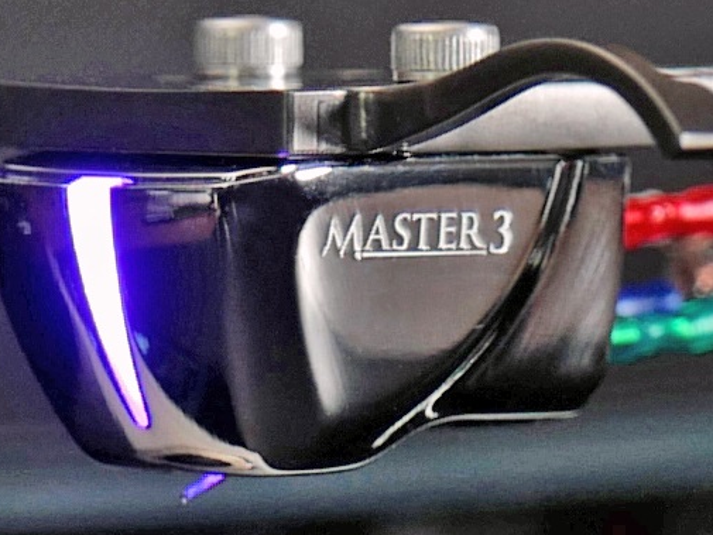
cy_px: 265
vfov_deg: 14.4
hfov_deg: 19.1
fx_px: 2122
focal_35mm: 103
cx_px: 366
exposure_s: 1/5
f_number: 4
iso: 200
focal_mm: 62
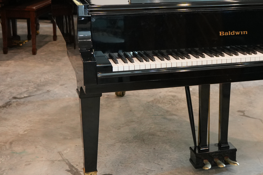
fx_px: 518
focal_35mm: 71
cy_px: 29
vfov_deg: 19.0
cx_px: 202
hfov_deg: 28.0
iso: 2000
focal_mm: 27
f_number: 2.8
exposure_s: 1/160
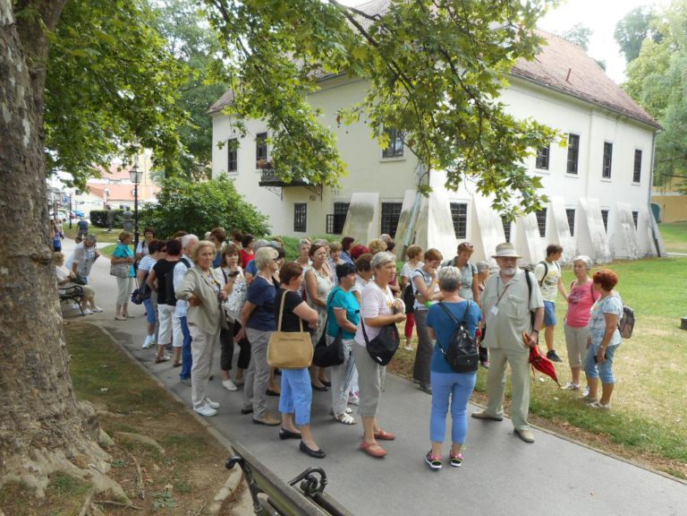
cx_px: 344
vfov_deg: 54.9
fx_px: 496
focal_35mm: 25
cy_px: 258
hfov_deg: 69.4
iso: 80
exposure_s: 1/80
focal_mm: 4.5
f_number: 3.7
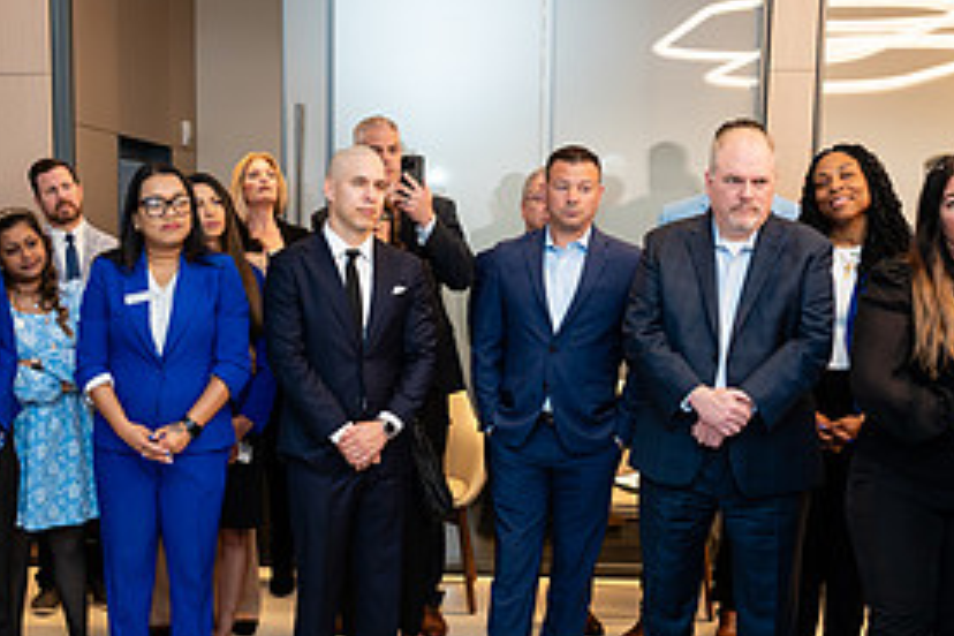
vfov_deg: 25.9
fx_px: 1378
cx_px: 339
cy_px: 411
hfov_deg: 37.9
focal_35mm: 52
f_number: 3.2
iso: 500
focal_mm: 24
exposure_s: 1/200
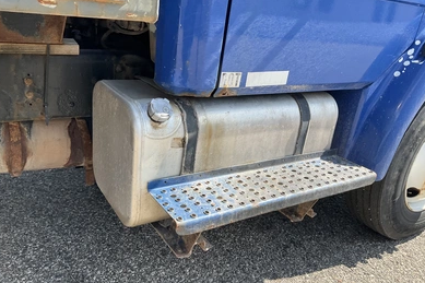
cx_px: 211
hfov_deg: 60.3
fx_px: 366
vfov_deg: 42.3
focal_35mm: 31
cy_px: 144
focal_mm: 3
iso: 25
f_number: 1.8
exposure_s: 1/580
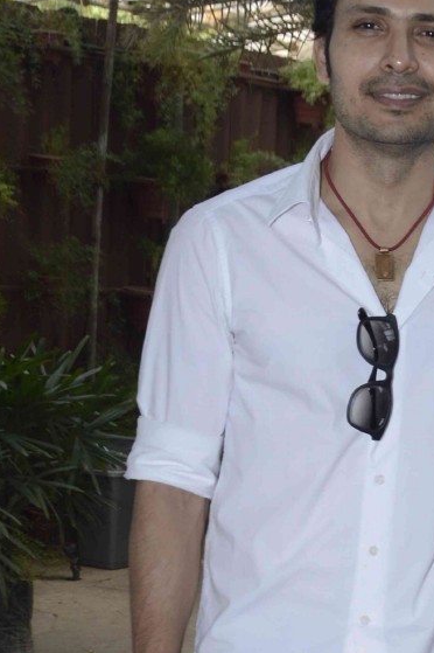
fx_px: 1865
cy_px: 664
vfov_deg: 19.2
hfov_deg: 12.8
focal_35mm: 103
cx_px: 595
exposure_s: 1/160
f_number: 7.1
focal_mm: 24
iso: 400
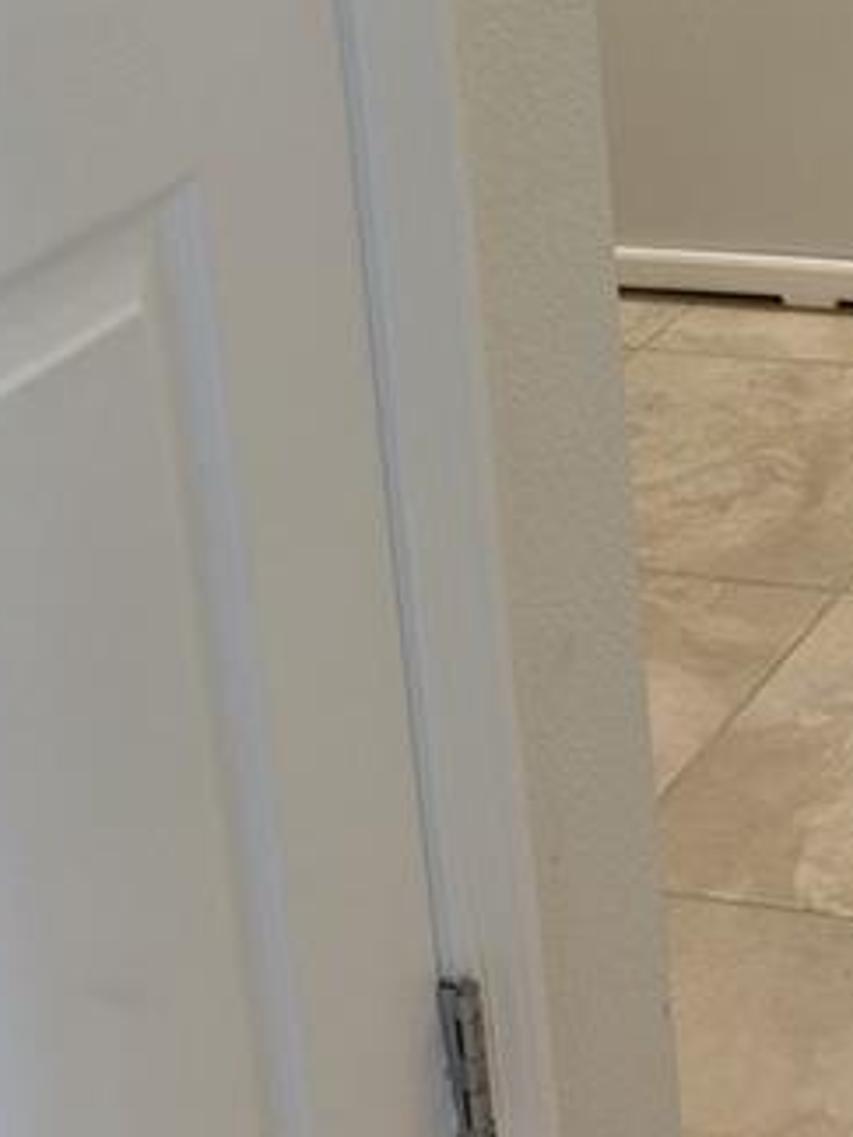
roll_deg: +1.1
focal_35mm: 89
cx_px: 1418
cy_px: -267
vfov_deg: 20.4
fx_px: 2924
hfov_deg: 14.9
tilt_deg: -11.2
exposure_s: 1/60
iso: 100
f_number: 1.78
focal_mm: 6.76
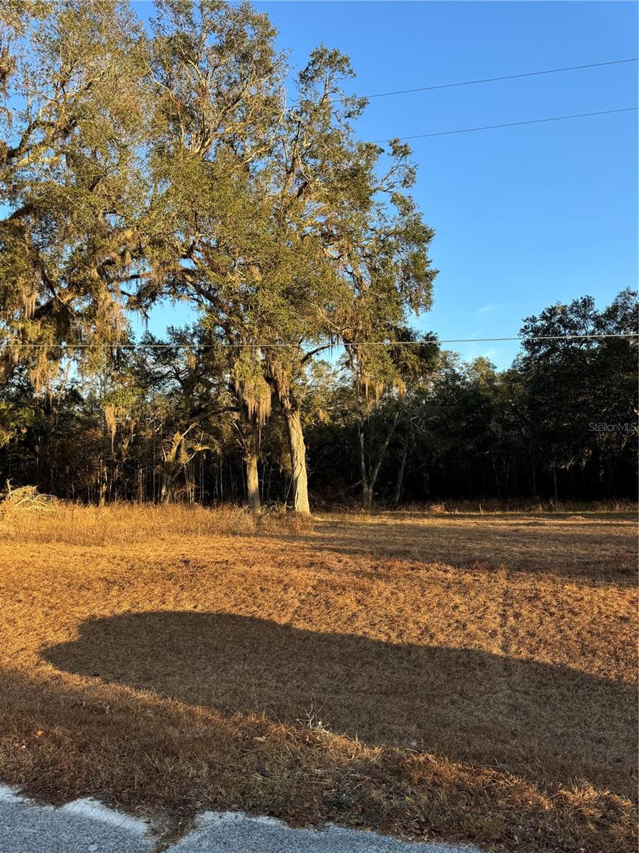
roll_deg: +1.3
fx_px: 591
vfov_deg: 71.6
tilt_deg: +6.3
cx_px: 320
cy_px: 426
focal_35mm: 24
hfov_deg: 56.8
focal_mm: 6.76
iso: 80
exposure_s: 1/888
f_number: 1.78
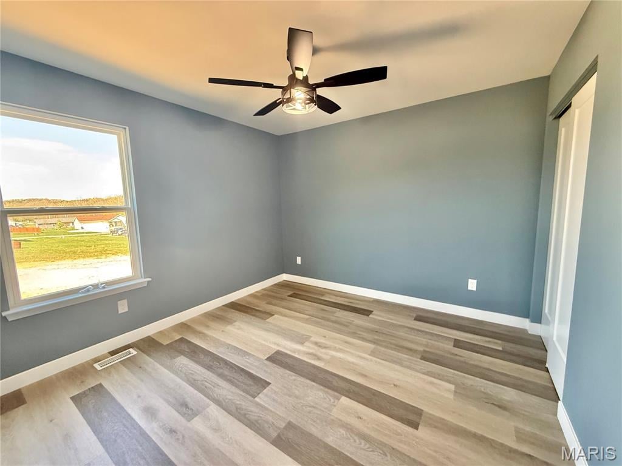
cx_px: 311
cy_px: 233
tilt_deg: -6.9
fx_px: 252
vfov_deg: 85.7
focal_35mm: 14
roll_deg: +1.3
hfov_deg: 102.1
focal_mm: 2.22
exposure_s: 1/120
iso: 400
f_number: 2.2
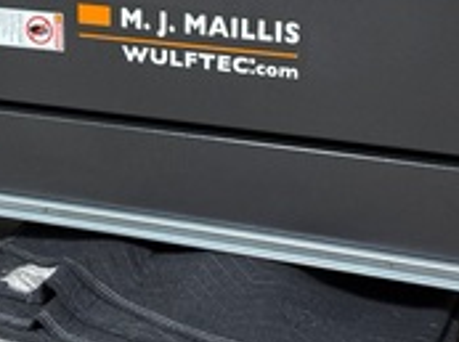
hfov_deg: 21.9
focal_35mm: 89
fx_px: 1178
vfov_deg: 16.4
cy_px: 64
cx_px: 125
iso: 250
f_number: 1.78
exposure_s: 1/60
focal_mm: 6.76
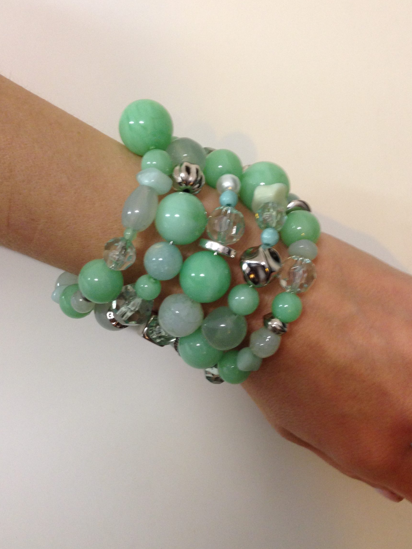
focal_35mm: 37
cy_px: 277
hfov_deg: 38.7
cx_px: 207
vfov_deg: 50.1
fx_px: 587
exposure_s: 1/20
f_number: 2.4
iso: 160
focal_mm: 4.12
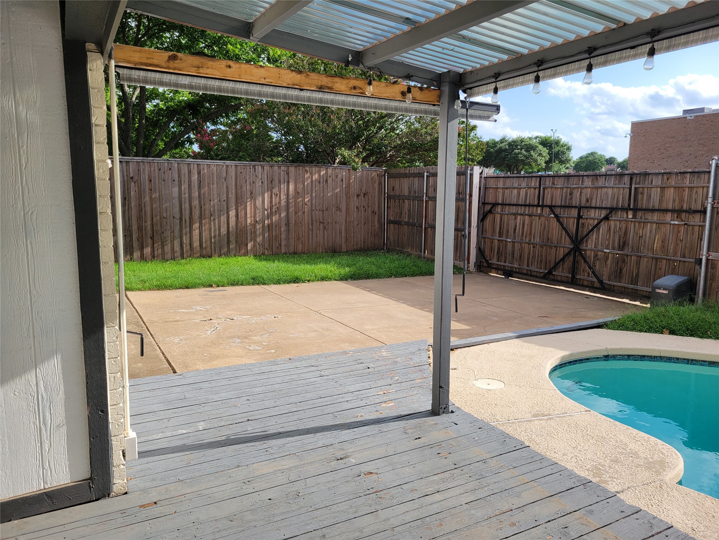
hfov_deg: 67.3
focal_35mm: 26
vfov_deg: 53.1
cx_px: 360
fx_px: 540
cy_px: 270
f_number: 1.8
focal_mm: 5.4
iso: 40
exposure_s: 1/1681
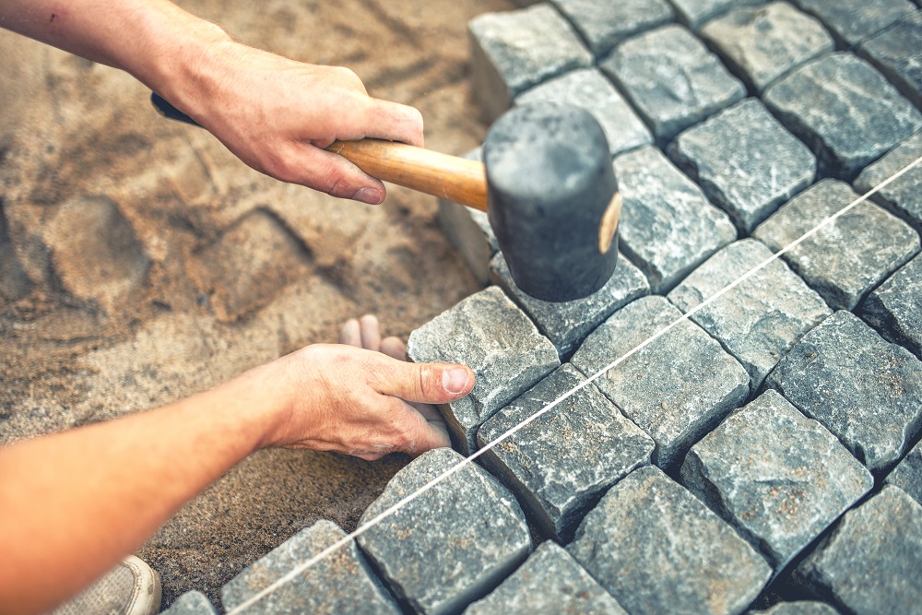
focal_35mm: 35
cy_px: 308
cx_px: 461
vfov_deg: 37.9
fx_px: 896
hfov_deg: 54.4
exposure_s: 1/800
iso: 320
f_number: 1.4
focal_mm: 35
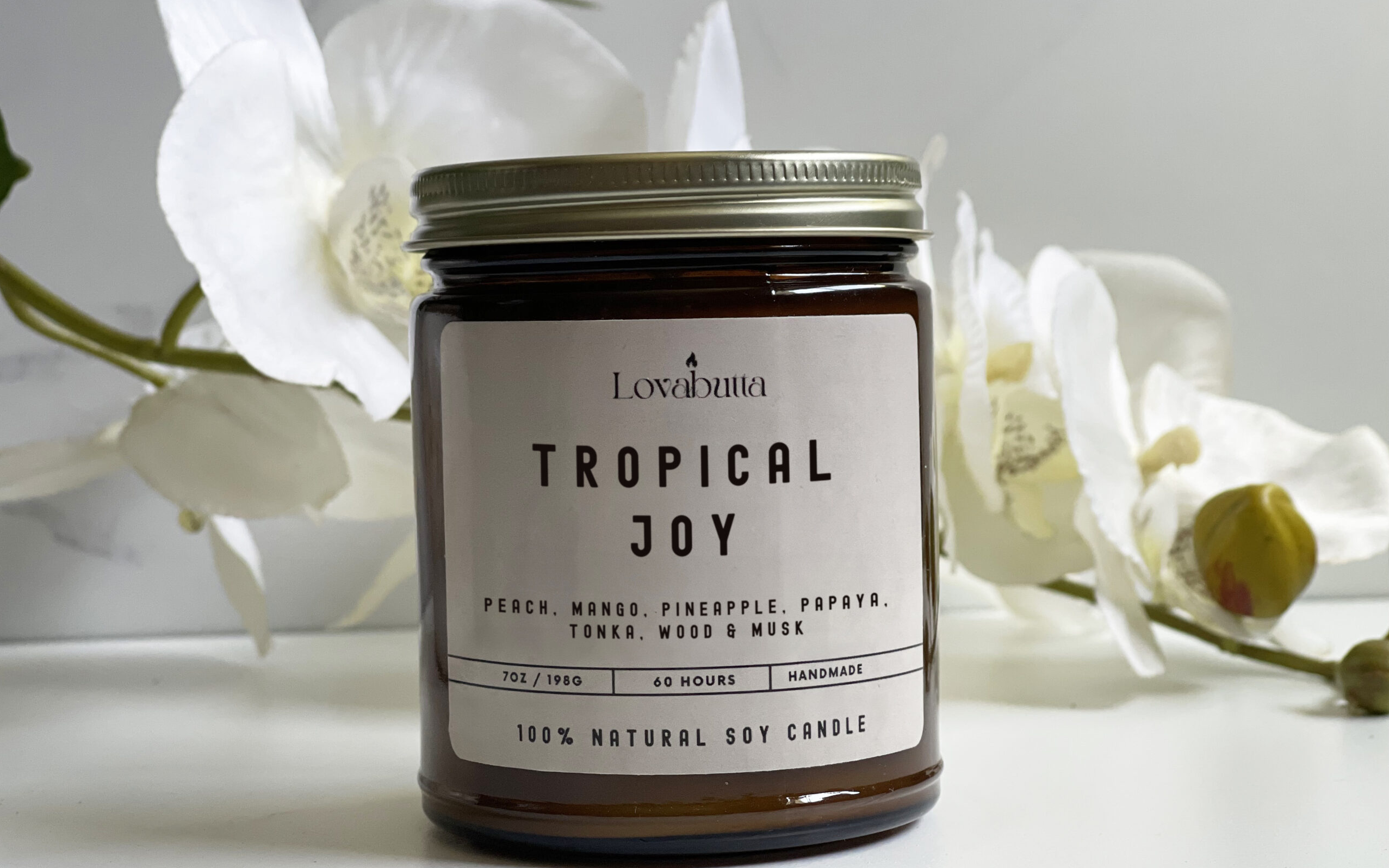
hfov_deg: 30.2
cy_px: 447
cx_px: 694
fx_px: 2574
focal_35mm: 68
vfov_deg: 19.1
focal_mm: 7.5
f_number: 2.2
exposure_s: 1/121
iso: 125
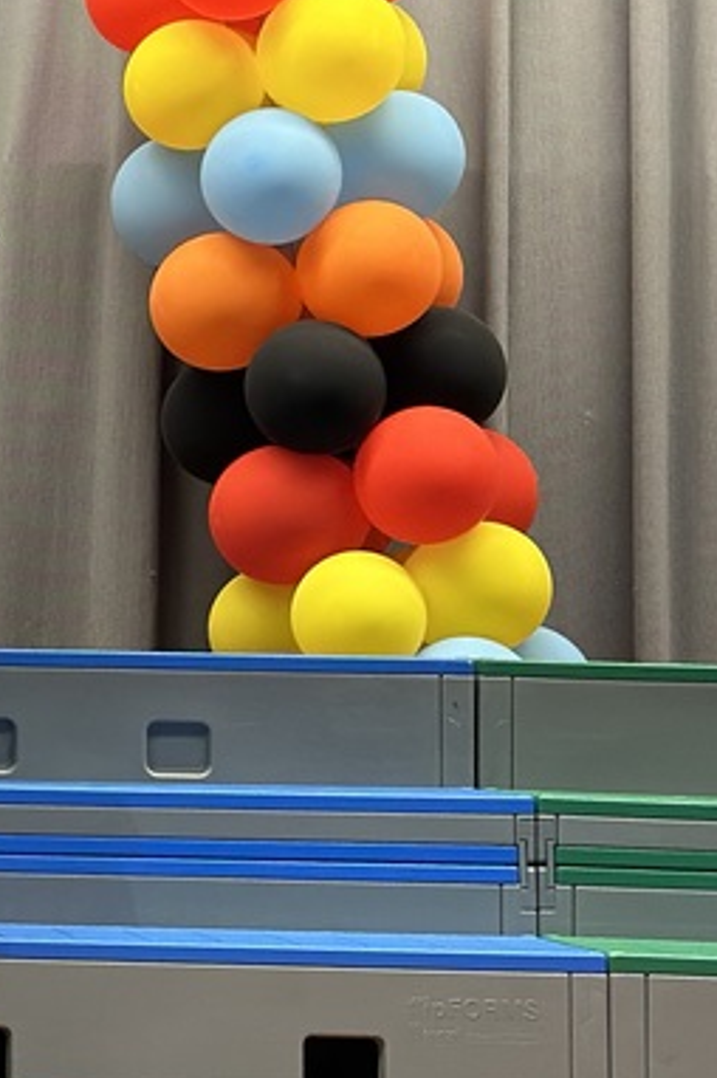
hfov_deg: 9.8
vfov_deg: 15.3
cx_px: -491
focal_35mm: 134
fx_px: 4010
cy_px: 412
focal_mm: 6.86
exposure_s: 1/60
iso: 250
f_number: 1.78
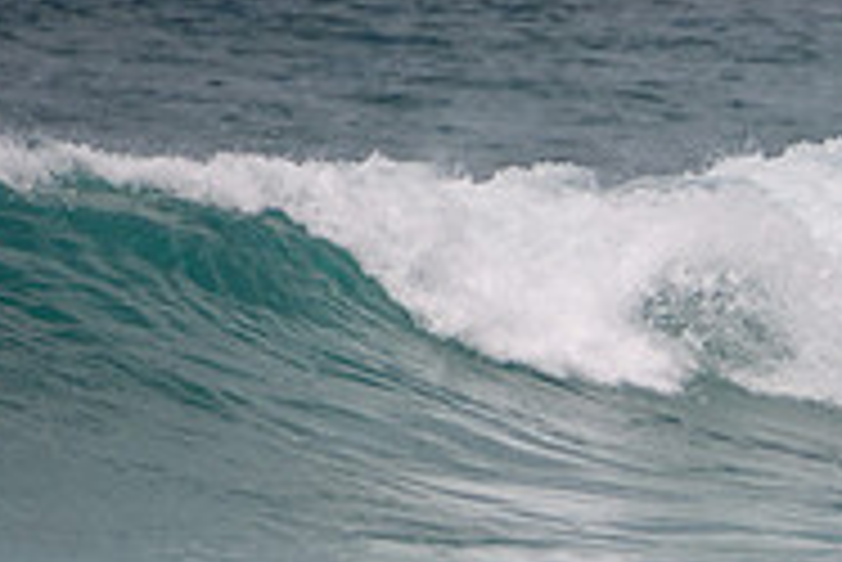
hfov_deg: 1.2
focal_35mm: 1706
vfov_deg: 0.8
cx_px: 1415
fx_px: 39931
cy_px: 490
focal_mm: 400
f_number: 5.6
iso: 140
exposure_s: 1/2000
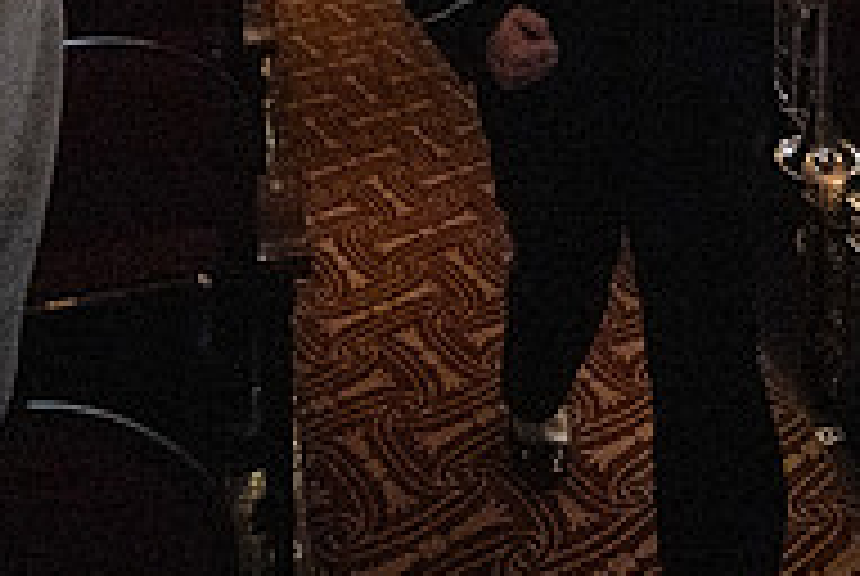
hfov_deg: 38.6
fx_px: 1196
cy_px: -250
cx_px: 639
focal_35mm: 50
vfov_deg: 22.8
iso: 40637
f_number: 4
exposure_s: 1/400
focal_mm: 16.5
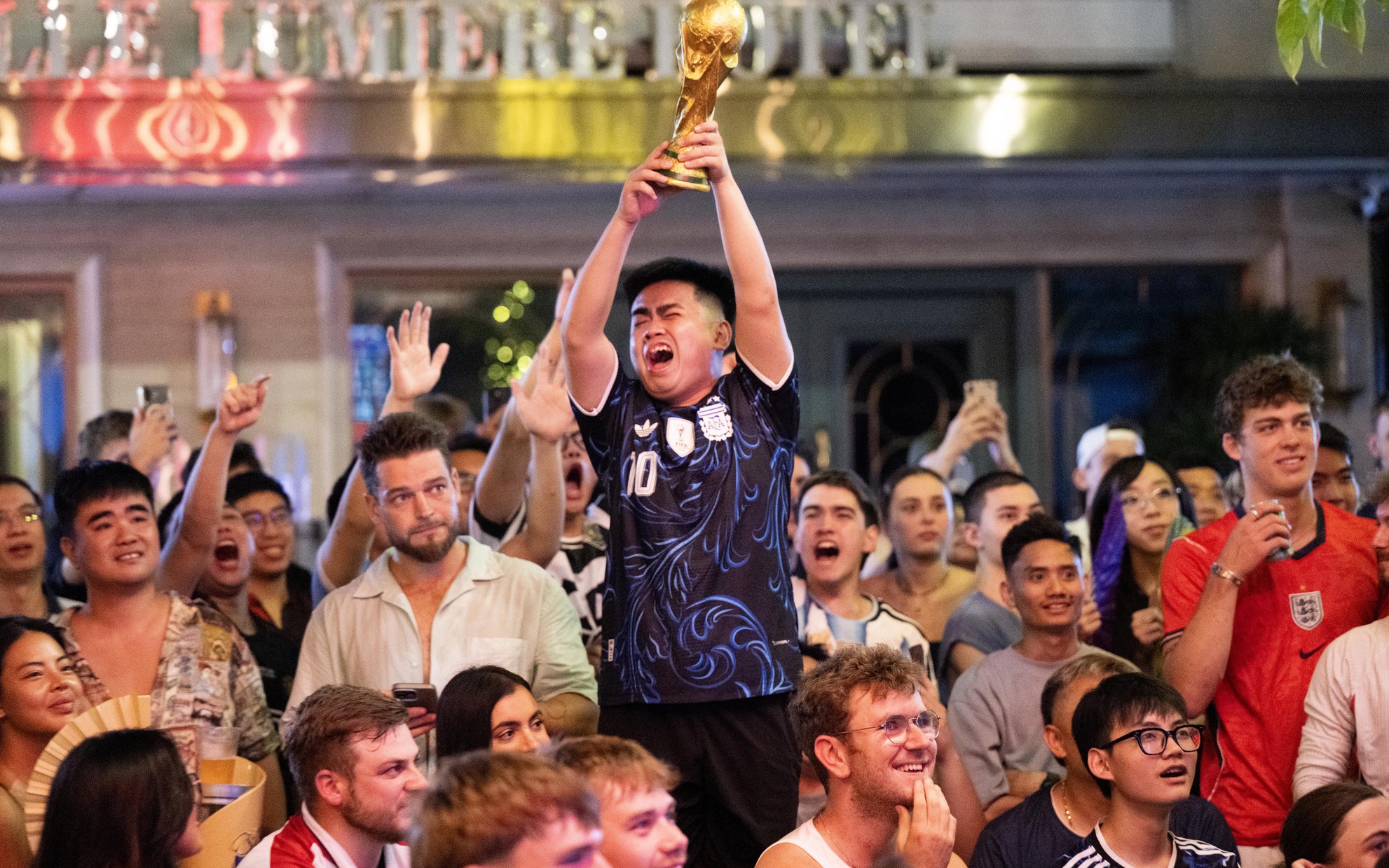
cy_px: 429
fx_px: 4089
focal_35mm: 108
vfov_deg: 12.1
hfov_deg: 19.3
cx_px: 694
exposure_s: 1/200
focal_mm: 105
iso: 10000
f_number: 2.8
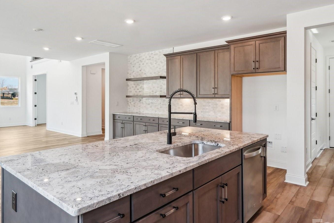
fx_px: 230
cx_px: 142
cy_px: 98
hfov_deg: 71.7
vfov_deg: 51.6
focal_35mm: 25
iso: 400
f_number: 8
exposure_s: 1/30
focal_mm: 11
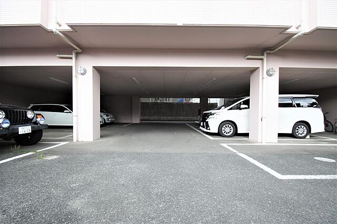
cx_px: 168
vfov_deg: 77.3
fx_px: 140
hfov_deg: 100.4
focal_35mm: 15
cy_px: 112
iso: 100
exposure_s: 1/60
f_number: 5.6
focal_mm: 10
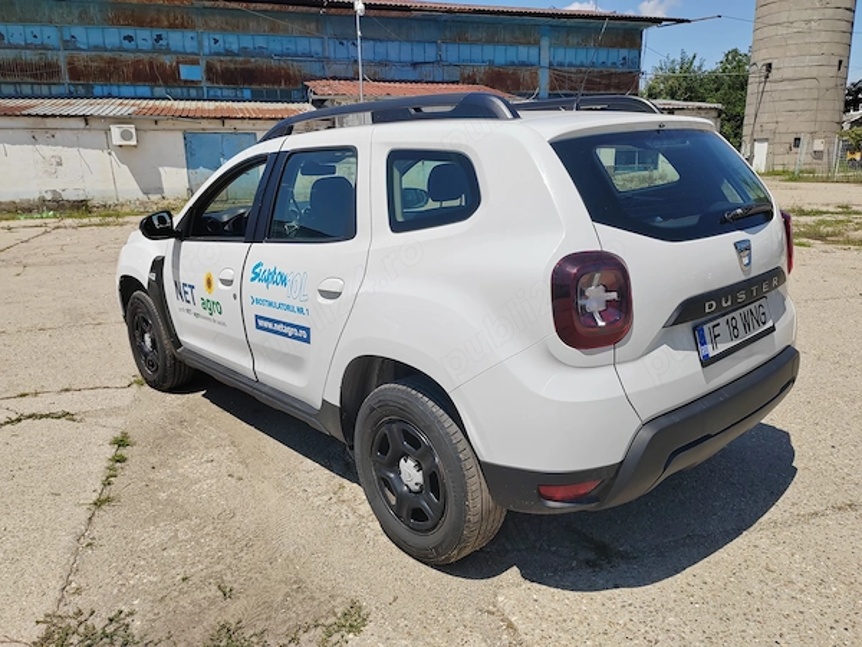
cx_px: 431
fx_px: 672
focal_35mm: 27
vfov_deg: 51.4
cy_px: 324
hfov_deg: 65.3
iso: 100
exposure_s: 1/3300
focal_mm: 5.52
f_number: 1.9
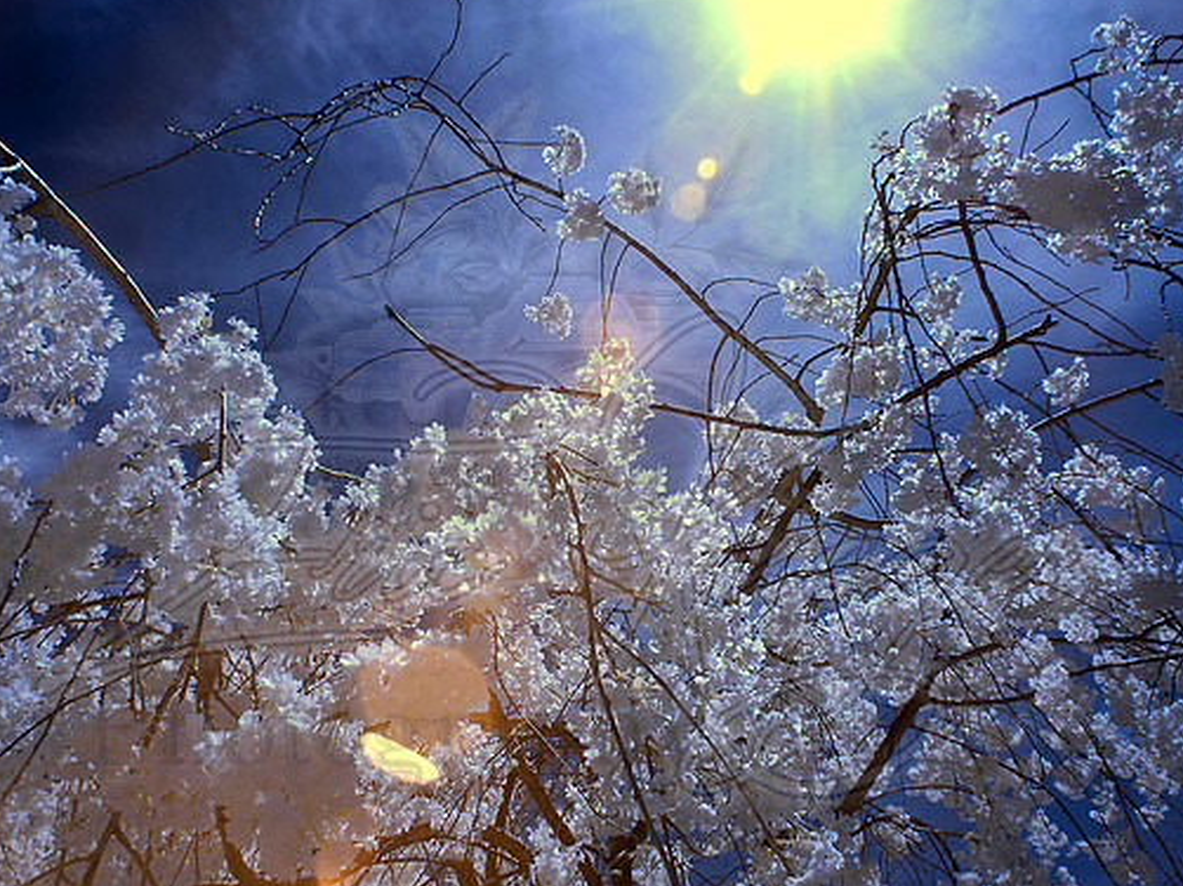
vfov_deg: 46.8
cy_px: 438
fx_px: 1025
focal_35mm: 30
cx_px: 566
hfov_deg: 60.0
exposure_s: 1/320
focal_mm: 18
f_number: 11
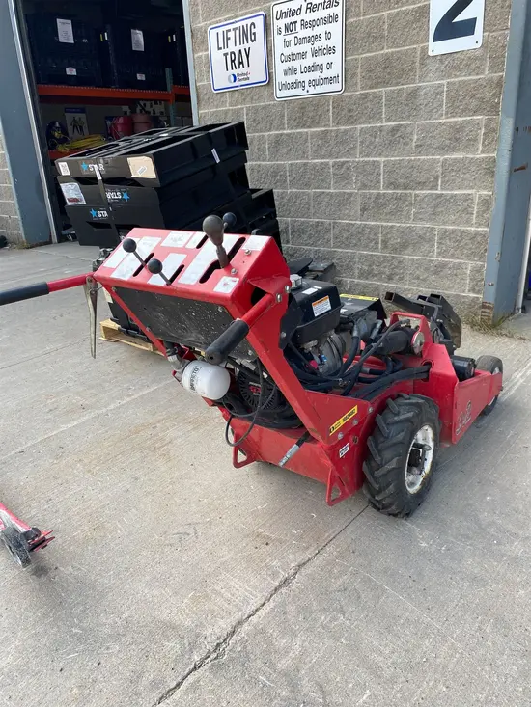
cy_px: 354
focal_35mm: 26
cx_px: 266
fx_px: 532
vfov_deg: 67.3
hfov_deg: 53.1
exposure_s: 1/539
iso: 32
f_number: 1.8
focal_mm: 4.25
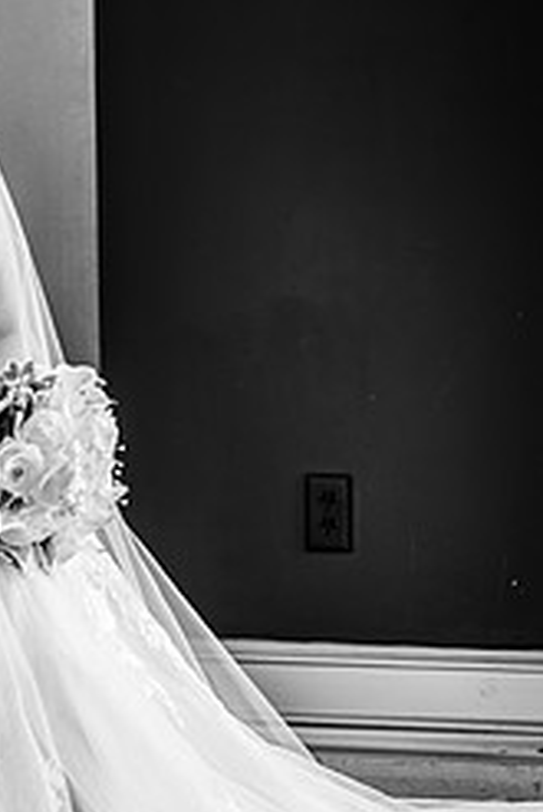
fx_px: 3502
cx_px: 53
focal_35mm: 155
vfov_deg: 13.2
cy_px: 342
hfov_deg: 8.8
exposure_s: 1/125
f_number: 2
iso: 250
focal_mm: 85
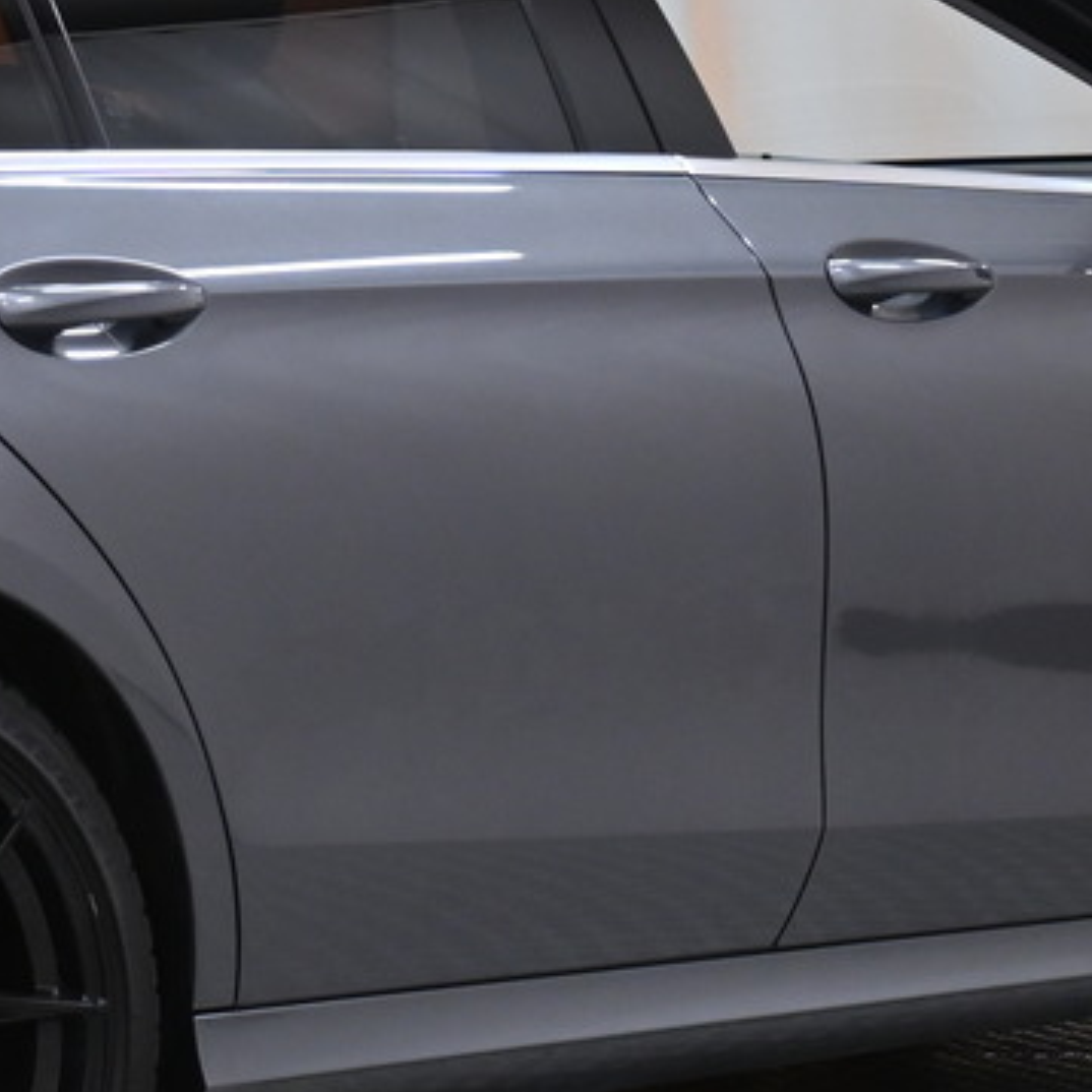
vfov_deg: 10.1
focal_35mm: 173
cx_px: 3
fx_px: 6174
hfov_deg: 10.0
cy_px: 421
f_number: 4.8
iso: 640
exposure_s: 1/50
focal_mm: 30
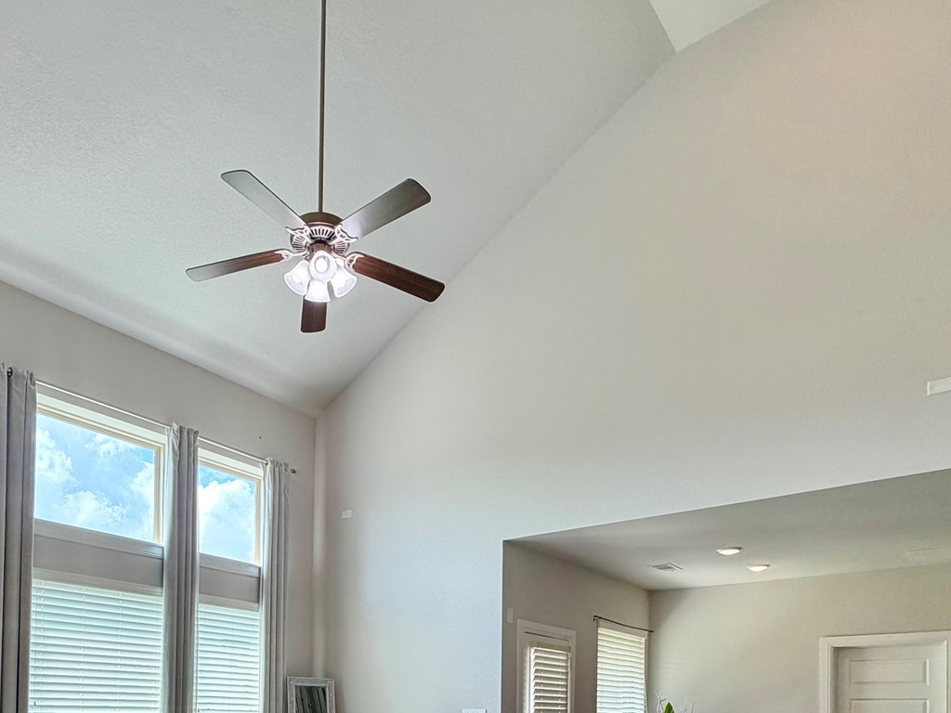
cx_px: 372
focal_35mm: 28
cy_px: 699
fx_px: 769
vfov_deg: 43.3
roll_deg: -0.3
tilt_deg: +0.9
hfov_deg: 62.8
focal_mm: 2.22
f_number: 2.2
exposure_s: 1/120
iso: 100
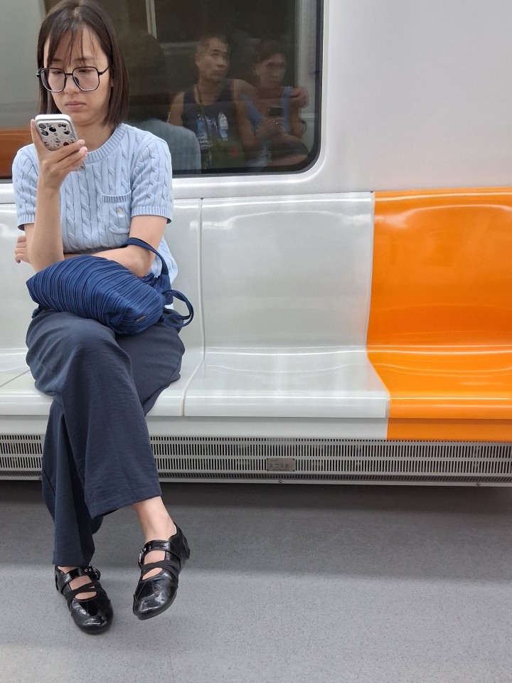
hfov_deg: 53.1
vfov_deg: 67.3
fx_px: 513
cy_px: 342
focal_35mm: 26
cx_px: 256
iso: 400
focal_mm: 3.98
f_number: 1.8
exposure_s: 1/60
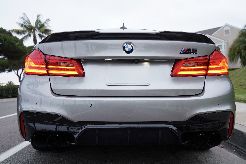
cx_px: 123
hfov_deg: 57.2
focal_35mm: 33
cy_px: 82
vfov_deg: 40.0
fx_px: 226
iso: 400
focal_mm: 33
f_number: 4
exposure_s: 1/40
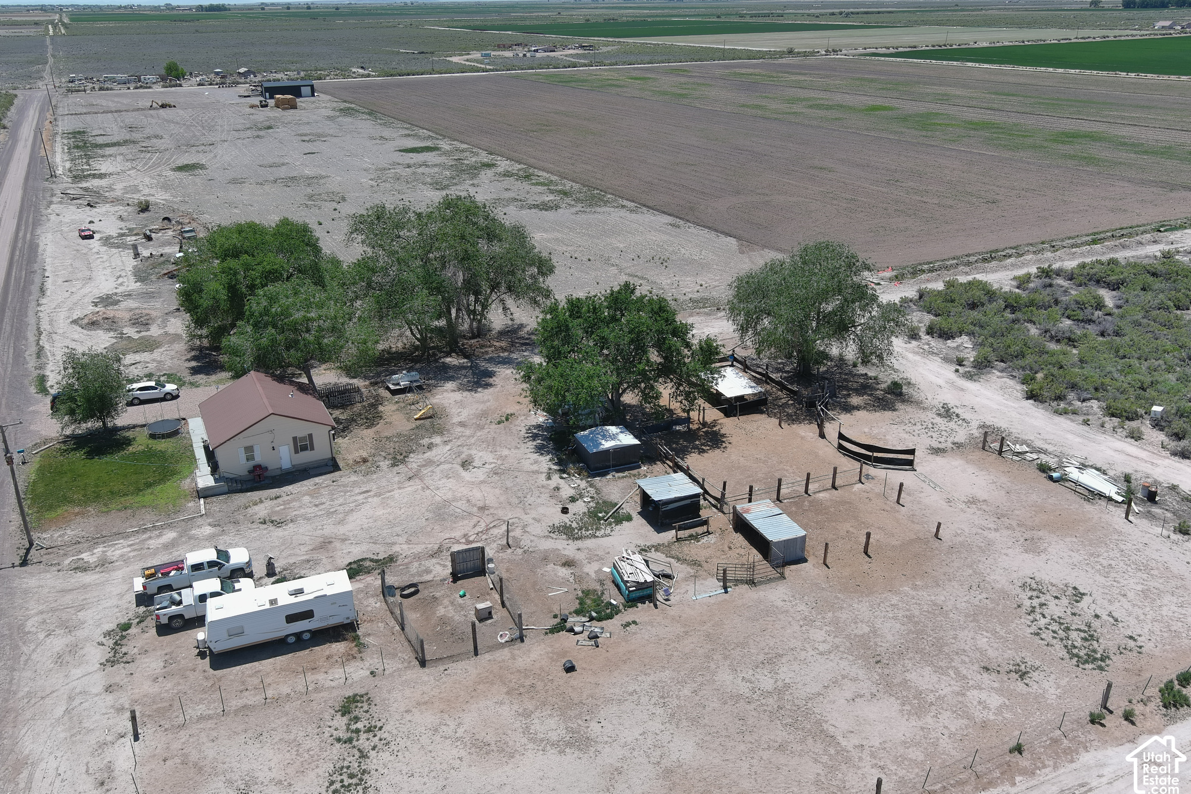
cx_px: 589
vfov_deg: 43.6
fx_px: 992
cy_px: 395
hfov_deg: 61.9
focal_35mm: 30
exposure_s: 1/1250
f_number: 2.8
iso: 100
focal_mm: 10.13
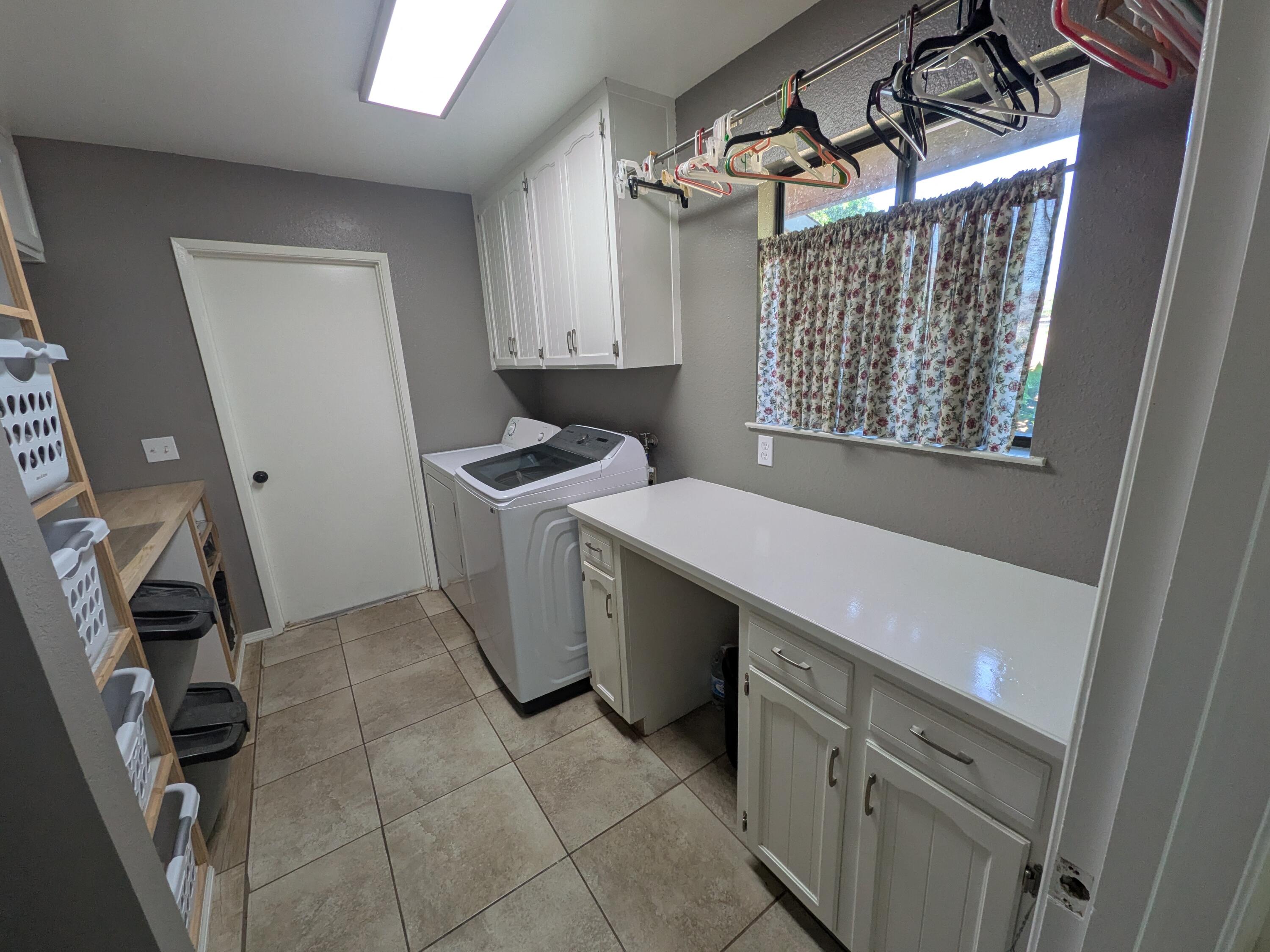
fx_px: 514
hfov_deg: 102.1
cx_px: 635
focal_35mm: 14
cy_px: 476
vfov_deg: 85.7
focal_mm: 1.85
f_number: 2.2
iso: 82
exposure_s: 1/120
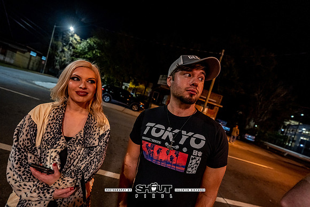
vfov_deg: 81.2
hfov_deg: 104.2
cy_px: 104
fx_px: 121
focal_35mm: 14
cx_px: 155
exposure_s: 1/60
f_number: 2.8
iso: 1250
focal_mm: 14
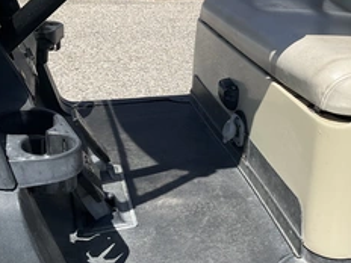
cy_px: 135
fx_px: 507
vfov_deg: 29.1
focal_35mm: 50
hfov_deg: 36.5
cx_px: 294
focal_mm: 3
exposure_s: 1/2141
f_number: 1.8
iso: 25
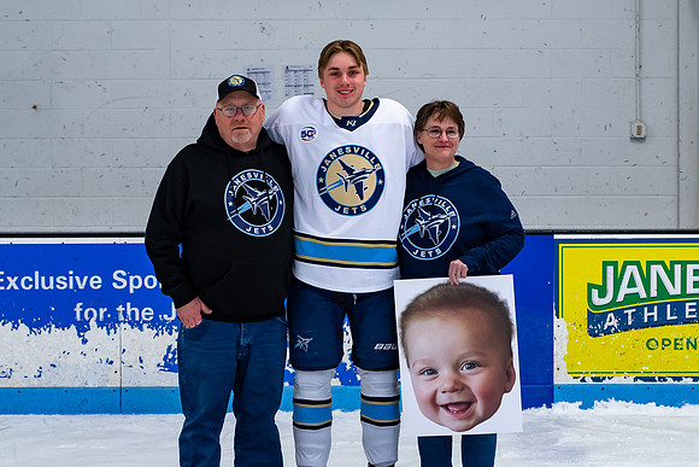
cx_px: 359
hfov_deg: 21.9
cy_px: 215
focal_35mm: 93
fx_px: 1807
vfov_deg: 14.7
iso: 500
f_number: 4.5
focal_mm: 45
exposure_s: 1/250
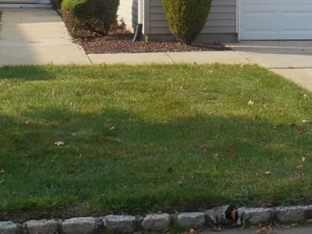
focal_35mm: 106
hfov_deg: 18.4
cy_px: 1
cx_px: 252
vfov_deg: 13.8
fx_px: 955
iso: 80
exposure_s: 1/400
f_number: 3.9
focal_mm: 7.2
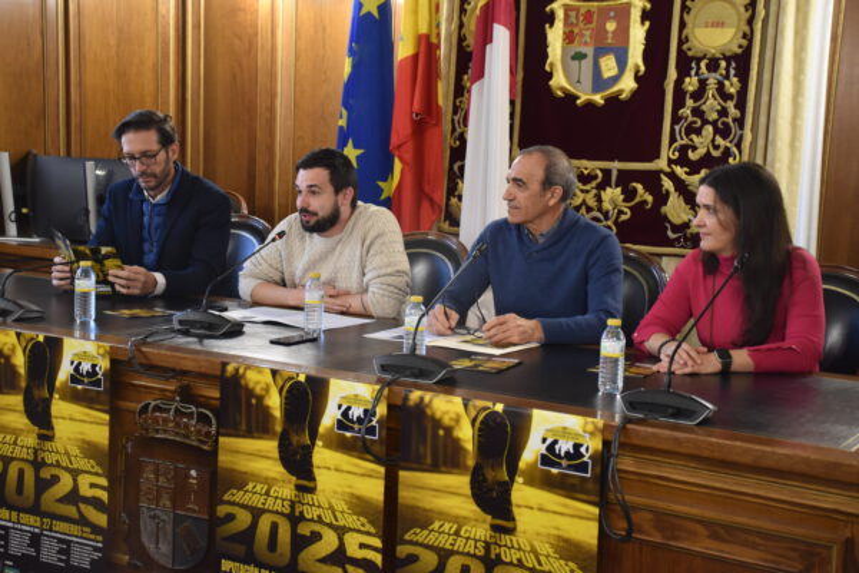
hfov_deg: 37.9
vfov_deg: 25.8
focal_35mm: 52
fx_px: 1253
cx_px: 430
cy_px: 286
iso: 1400
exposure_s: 1/60
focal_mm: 35
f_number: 4.2
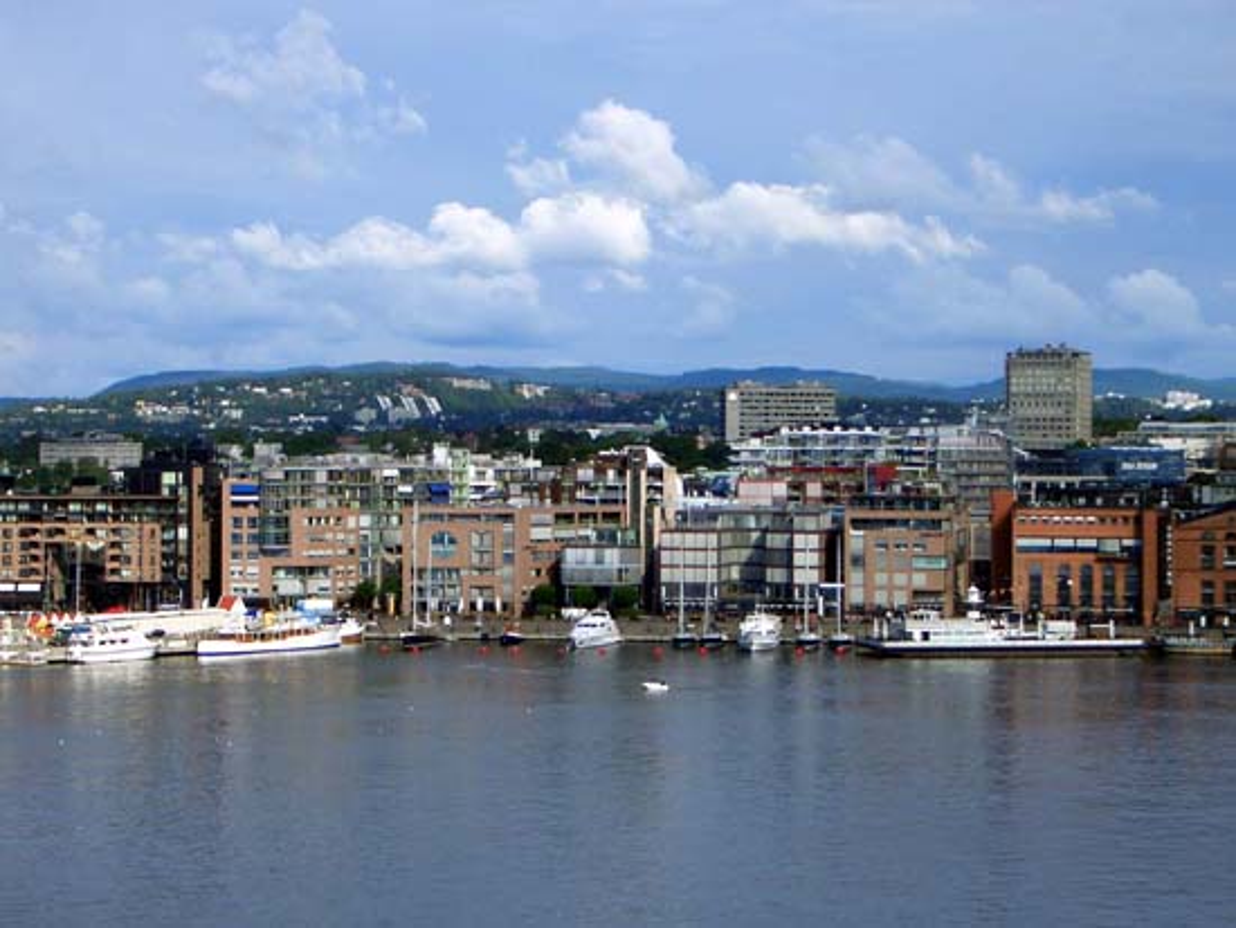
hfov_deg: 22.2
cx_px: 618
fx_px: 3144
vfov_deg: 16.8
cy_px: 464
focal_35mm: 88
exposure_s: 1/250
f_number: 7
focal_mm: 14.6
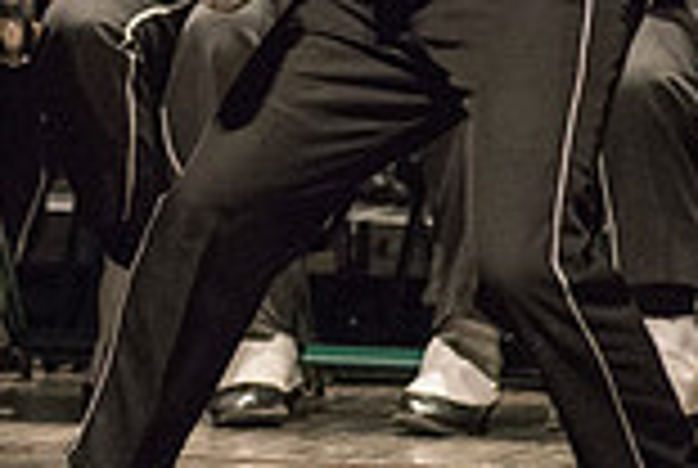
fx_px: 21757
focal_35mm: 1120
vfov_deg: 1.2
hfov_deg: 1.8
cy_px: -245
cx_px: -567
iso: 4000
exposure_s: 1/500
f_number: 2.8
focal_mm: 300
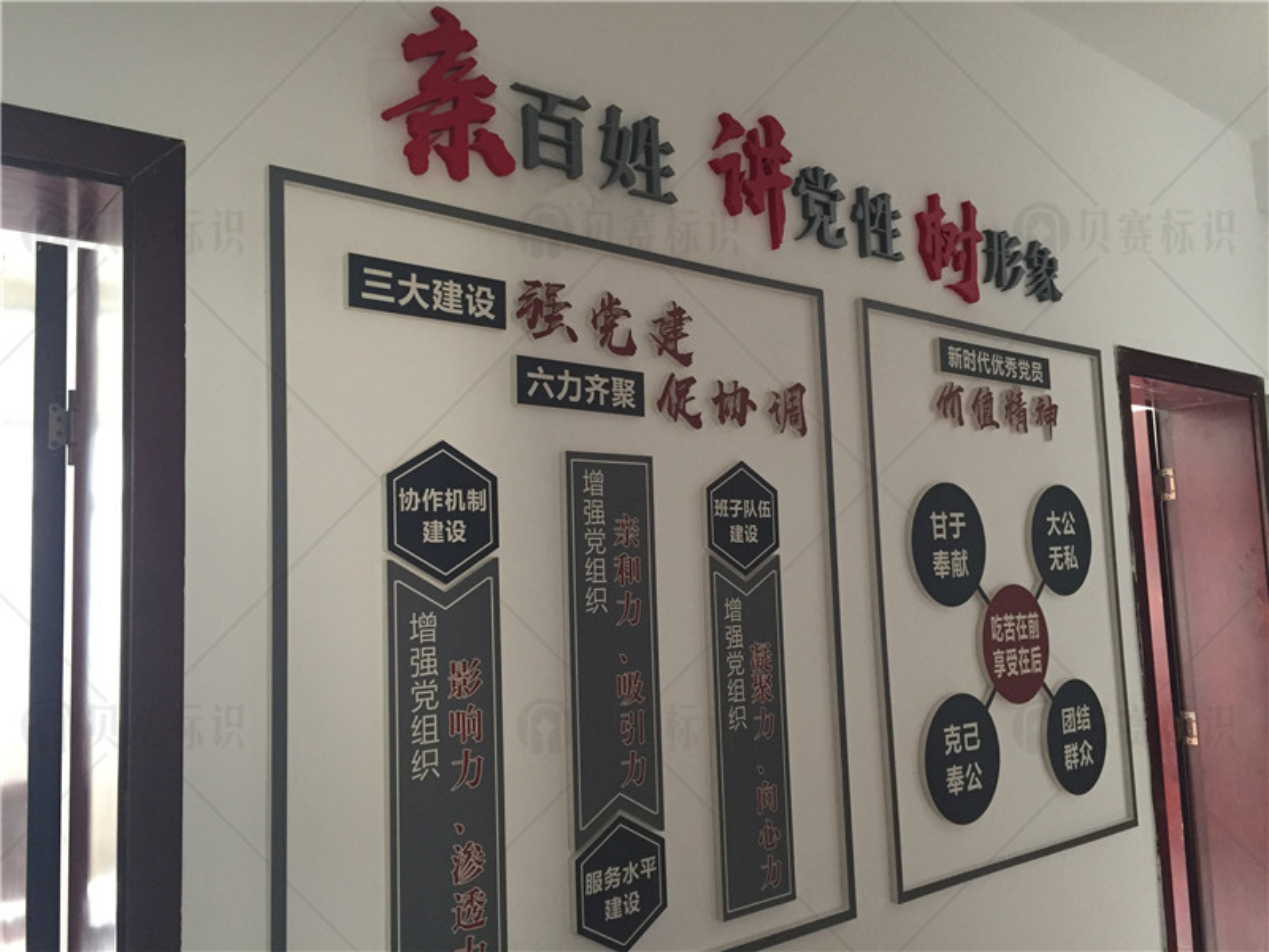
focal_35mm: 29
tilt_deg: +6.6
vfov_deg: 48.2
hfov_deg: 61.7
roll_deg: +0.0
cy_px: 476
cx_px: 634
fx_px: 1063
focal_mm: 4.15
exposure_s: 1/33
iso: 200
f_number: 2.2
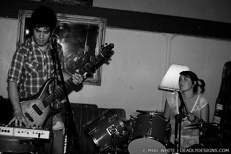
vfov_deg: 25.7
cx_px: 116
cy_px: 77
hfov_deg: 37.9
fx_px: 337
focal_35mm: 52
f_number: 2.8
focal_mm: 35
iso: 800
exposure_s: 1/40
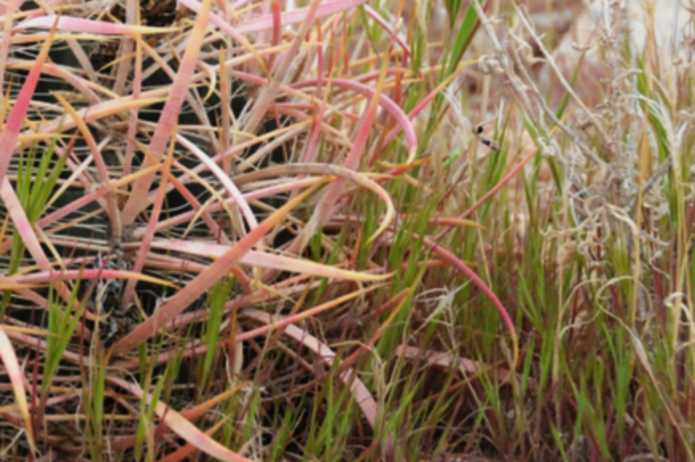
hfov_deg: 11.8
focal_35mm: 172
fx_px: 3318
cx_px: -64
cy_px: 97
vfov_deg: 8.0
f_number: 9
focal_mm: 50
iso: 800
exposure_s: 1/640
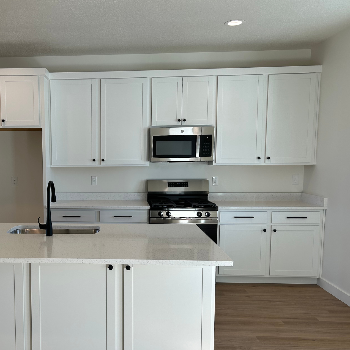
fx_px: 423
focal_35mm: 37
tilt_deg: -6.9
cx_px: 92
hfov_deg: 43.6
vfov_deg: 44.8
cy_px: 199
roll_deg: +0.3
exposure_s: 1/179
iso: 40
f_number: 1.5
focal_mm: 5.7
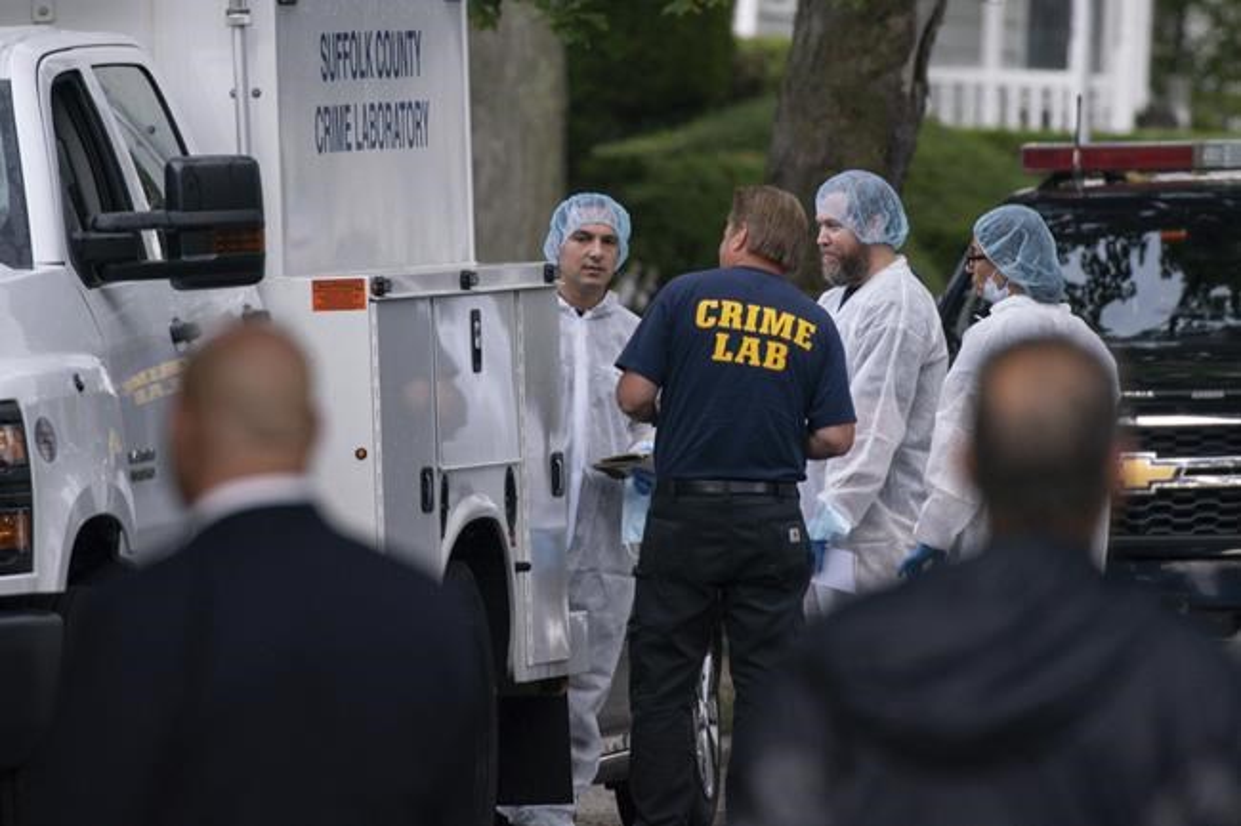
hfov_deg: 3.4
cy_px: 413
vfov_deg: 2.3
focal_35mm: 600
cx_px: 620
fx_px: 20677
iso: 400
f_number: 5.6
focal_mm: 400
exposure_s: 1/200
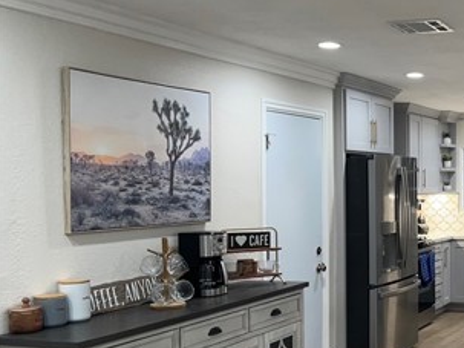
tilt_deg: -2.1
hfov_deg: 31.7
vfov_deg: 26.4
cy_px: 221
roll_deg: +0.3
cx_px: 487
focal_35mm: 55
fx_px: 737
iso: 100
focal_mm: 5.7
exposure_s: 1/120
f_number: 1.5
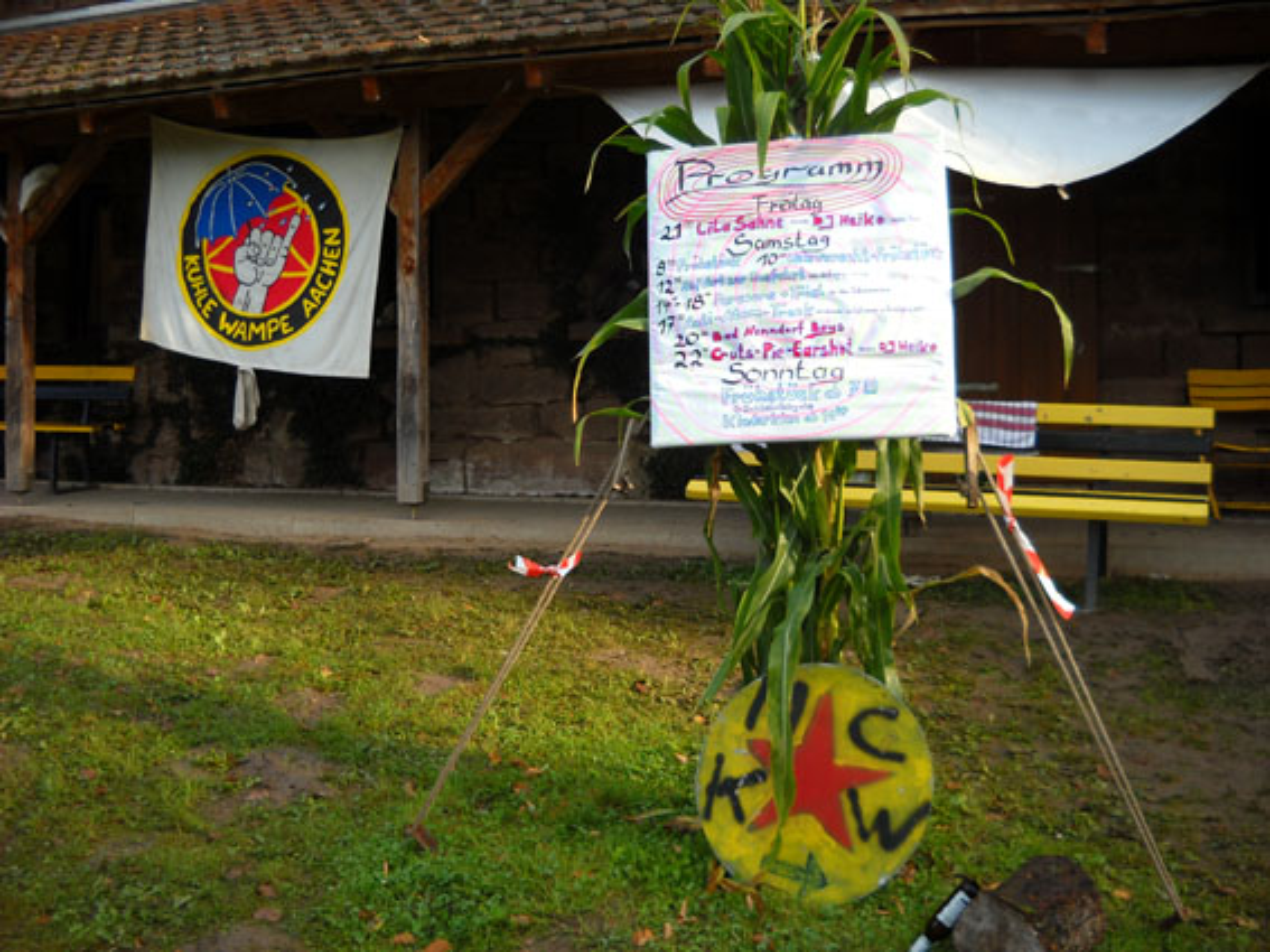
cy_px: 476
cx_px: 635
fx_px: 1504
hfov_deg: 45.8
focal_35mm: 41
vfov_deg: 35.1
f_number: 3.1
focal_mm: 6.72
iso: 64
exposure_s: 1/91
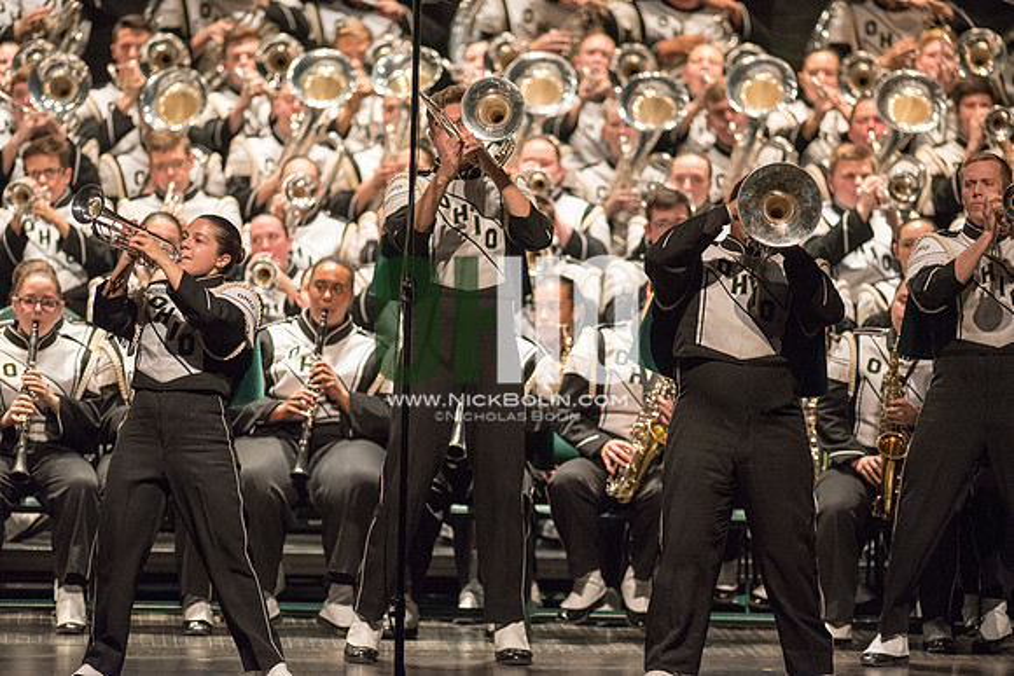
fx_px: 8452
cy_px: 338
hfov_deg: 6.9
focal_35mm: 300
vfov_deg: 4.6
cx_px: 507
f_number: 2.8
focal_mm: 300
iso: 4000
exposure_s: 1/500
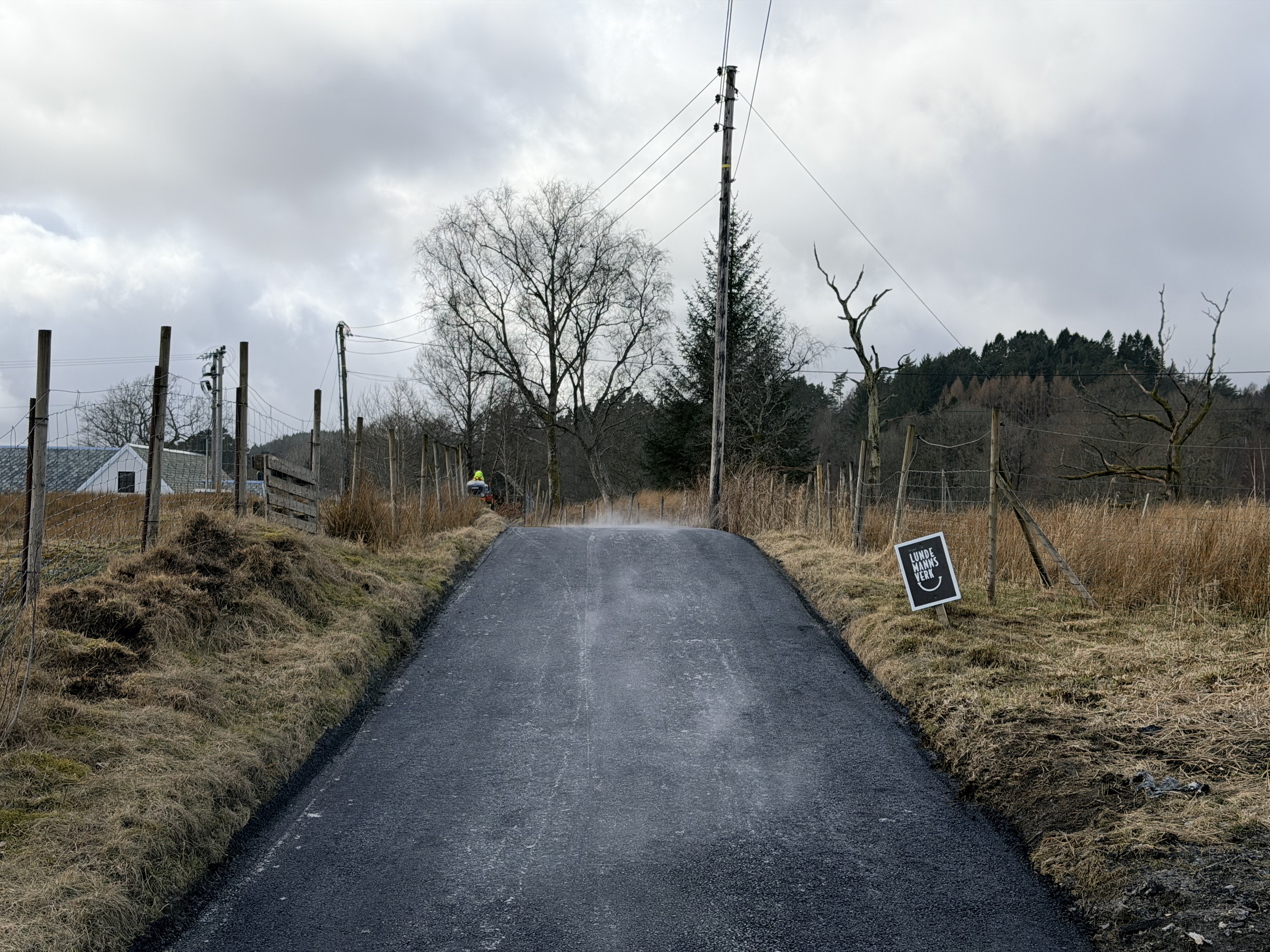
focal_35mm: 48
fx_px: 1761
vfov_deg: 30.3
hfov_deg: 39.7
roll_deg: -1.2
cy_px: 476
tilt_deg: +1.6
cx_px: 635
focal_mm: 6.76
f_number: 1.78
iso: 64
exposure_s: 1/4878
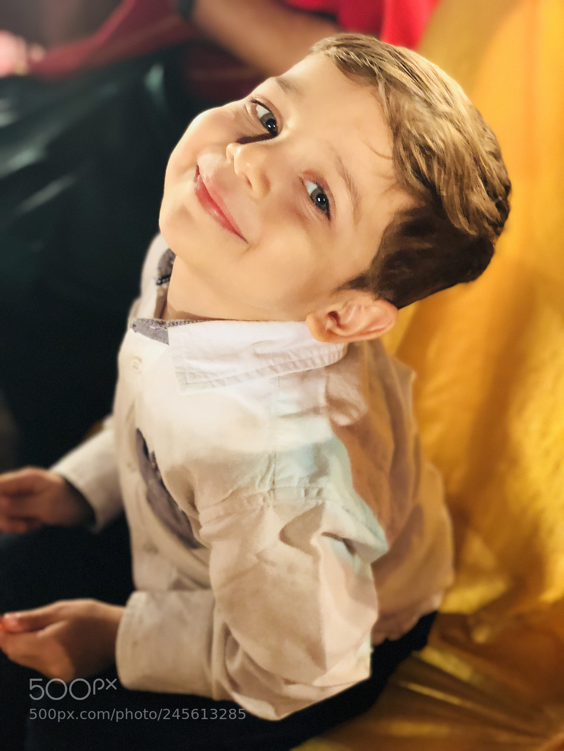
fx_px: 1130
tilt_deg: -38.6
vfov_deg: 36.8
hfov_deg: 28.0
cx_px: 282
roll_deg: -1.5
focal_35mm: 52
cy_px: 376
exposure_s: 1/20
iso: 160
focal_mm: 6
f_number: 2.4
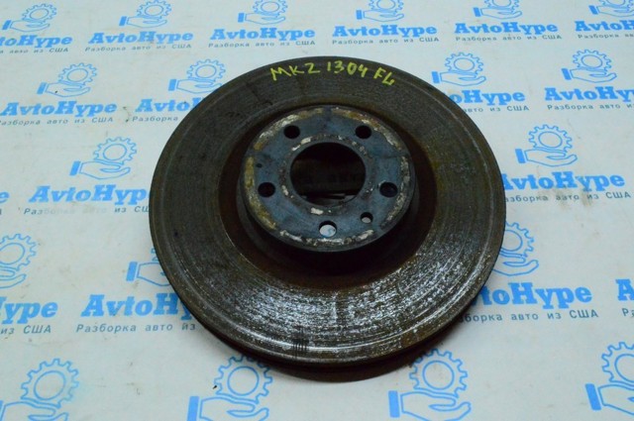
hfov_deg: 55.2
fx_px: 607
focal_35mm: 34
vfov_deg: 38.3
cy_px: 210
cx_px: 317
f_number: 25
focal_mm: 23
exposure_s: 1/100
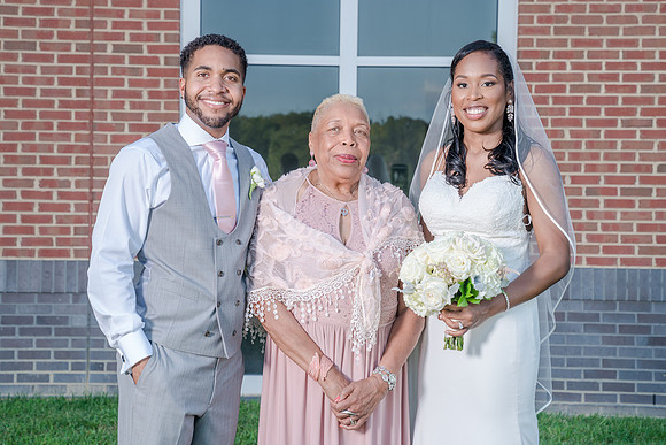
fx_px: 1490
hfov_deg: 25.2
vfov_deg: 17.0
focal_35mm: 81
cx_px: 328
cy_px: 204
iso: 200
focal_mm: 70
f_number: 5.6
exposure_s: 1/200
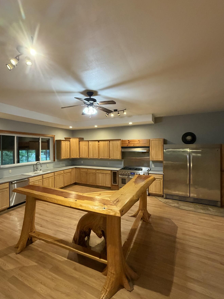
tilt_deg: -0.3
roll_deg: -0.1
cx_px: 103
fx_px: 138
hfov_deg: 78.0
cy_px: 149
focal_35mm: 16
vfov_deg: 94.5
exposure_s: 1/60
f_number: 2.2
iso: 500
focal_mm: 2.22
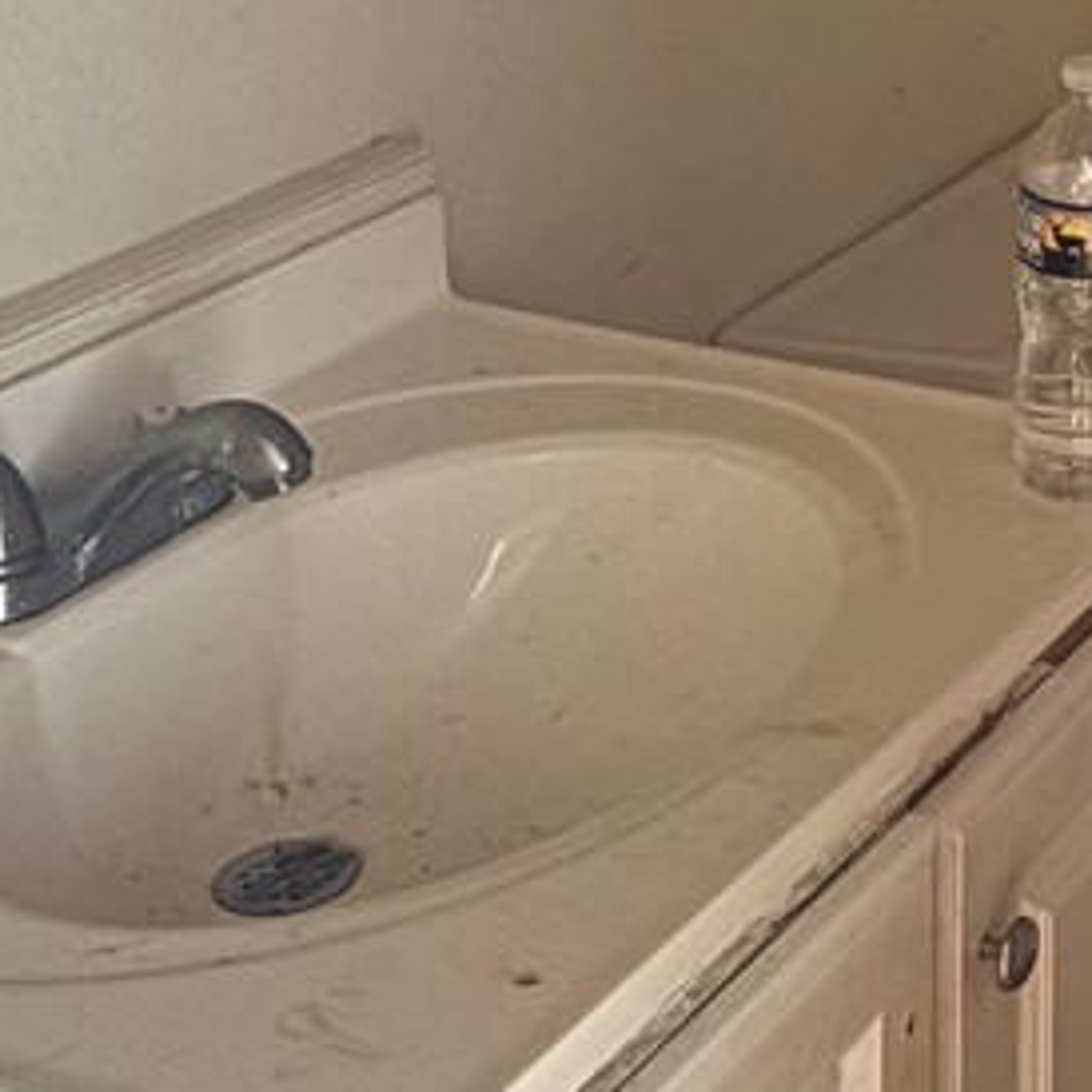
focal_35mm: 86
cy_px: -295
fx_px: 3069
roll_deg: -0.8
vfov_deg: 18.8
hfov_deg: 18.8
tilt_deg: -10.2
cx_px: 1391
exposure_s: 1/10
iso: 640
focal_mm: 5.96
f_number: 1.6
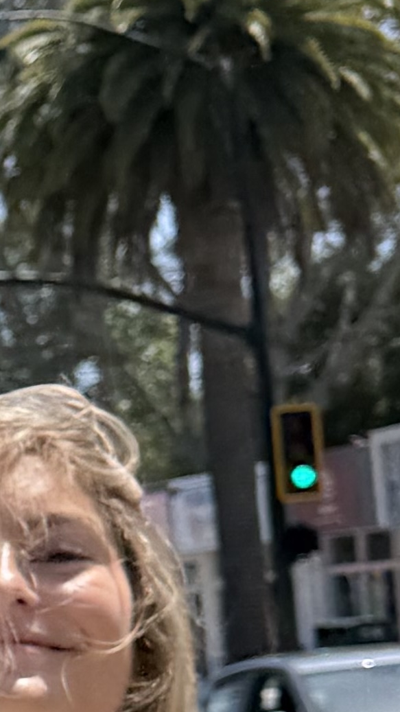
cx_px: -836
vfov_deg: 14.7
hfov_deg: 7.4
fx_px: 2716
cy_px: 656
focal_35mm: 144
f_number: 1.78
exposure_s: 1/4673
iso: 80
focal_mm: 6.76
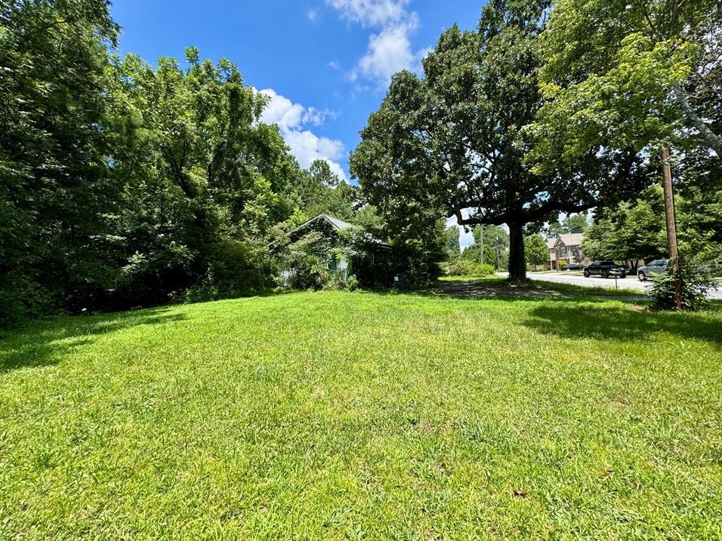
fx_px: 313
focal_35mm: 15
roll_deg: +2.6
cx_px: 350
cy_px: 262
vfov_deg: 81.7
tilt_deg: +2.4
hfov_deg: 98.1
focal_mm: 2.22
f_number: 2.2
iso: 50
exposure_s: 1/944
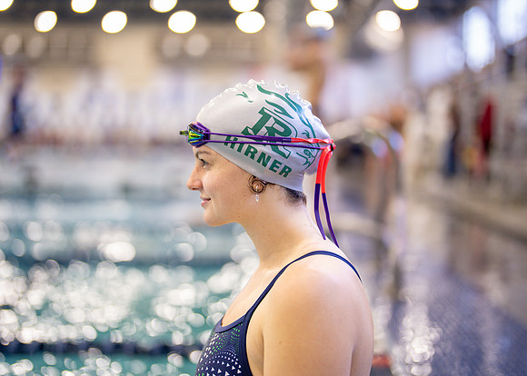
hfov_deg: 34.6
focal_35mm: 57
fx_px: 846
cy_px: 175
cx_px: 250
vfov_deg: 25.1
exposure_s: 1/500
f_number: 1.2
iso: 500
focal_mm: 50
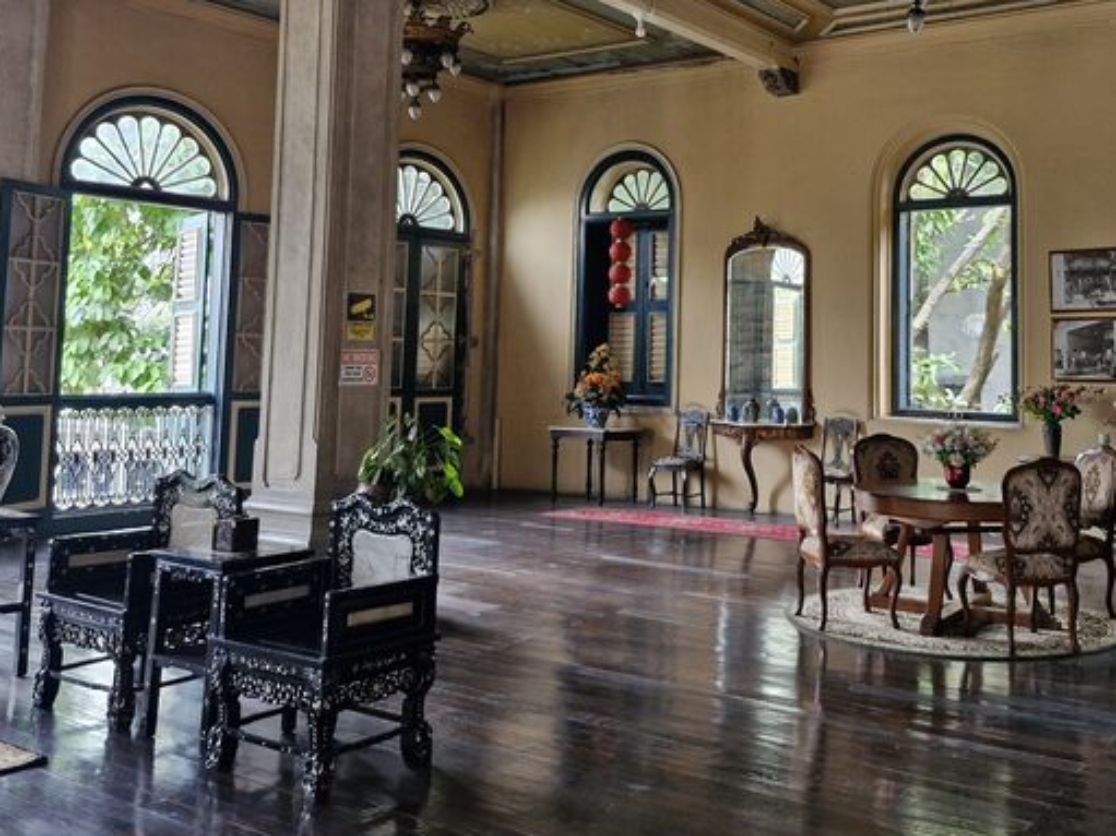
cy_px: 253
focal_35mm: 36
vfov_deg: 39.0
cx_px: 725
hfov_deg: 50.6
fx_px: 1160
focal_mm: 5.54
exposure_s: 1/100
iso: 400
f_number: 1.8
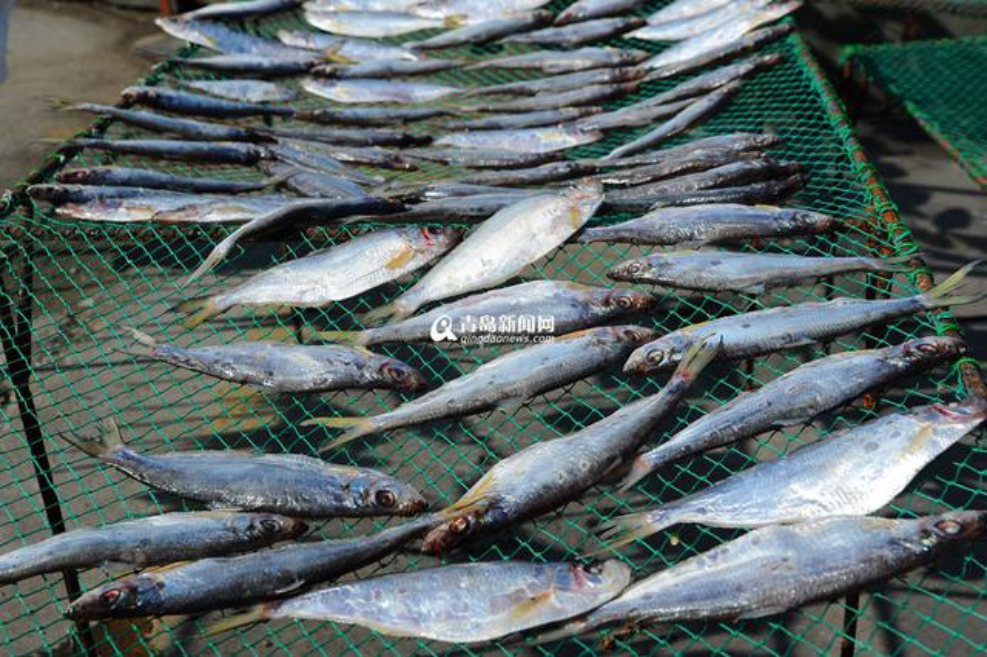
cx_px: 494
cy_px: 328
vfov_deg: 28.0
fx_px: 1315
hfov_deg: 41.1
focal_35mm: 48
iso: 250
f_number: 5.6
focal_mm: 48
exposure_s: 1/1250
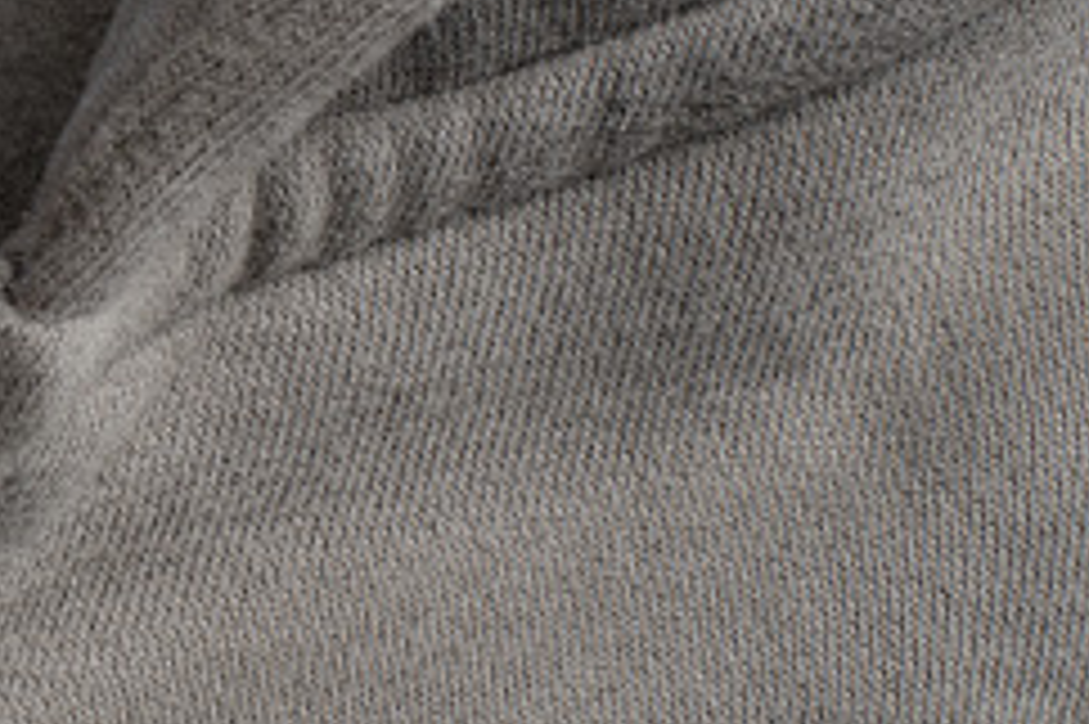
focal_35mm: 223
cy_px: 202
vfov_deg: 6.1
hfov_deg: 9.0
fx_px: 6741
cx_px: -454
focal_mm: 50
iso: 100
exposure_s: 1/125
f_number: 14
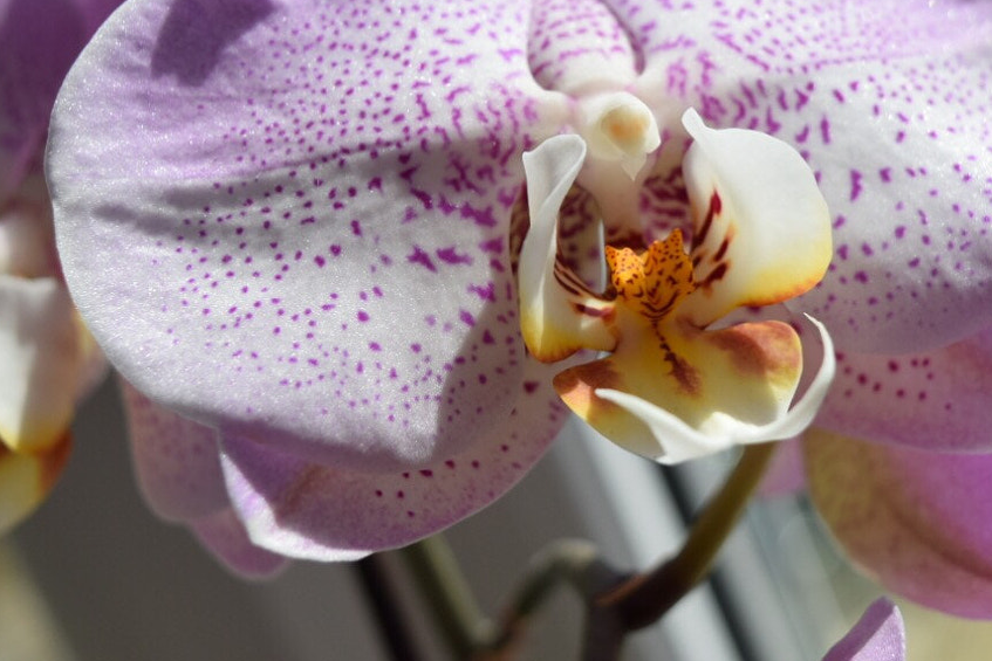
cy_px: 177
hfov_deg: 23.9
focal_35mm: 85
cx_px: 611
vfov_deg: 16.0
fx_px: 2342
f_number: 4.2
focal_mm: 30
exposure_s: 1/1000
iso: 125
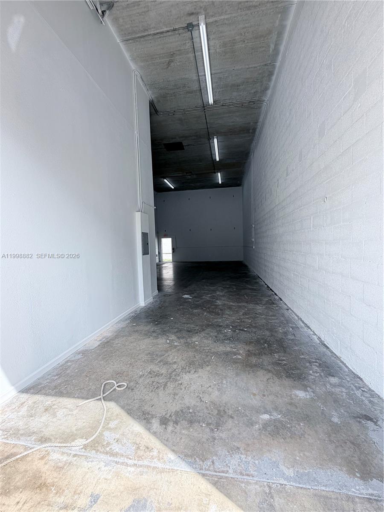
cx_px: 192
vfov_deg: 102.1
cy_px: 256
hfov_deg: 85.7
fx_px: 207
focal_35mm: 14
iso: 50
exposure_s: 1/502
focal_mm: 2.22
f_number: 2.2
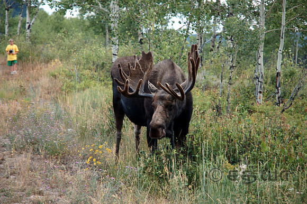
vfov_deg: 13.0
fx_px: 895
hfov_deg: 19.5
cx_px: 154
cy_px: 102
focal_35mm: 105
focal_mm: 70
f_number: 4.5
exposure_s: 1/30
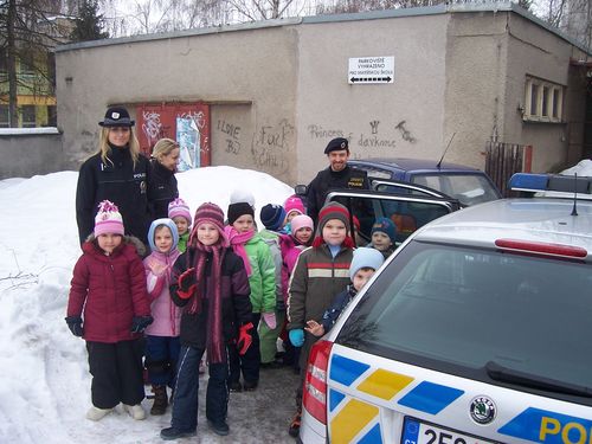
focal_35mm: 36
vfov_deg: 39.7
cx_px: 296
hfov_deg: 51.4
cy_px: 222
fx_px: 616
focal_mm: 6
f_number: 3
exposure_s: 1/350
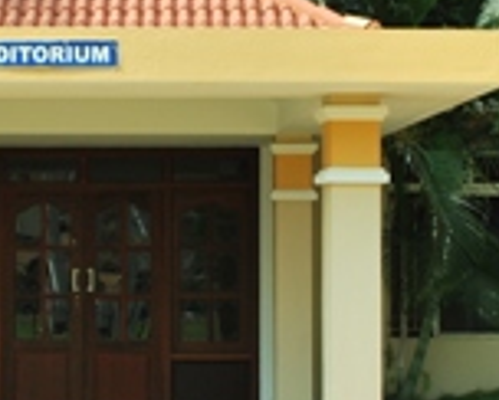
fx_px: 1597
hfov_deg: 17.6
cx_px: 82
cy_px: 152
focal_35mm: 108
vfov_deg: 14.3
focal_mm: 26
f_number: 11
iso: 200
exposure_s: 1/125
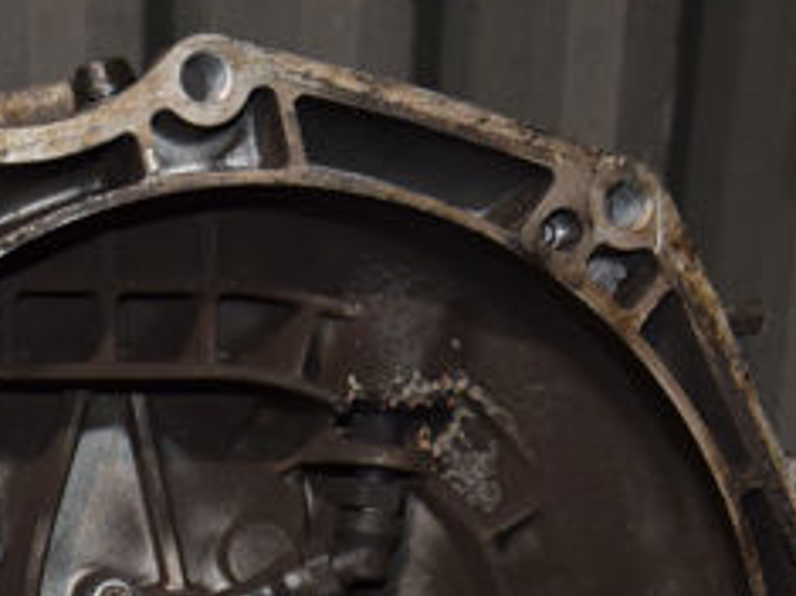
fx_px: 2712
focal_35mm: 118
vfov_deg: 12.3
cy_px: 704
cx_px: 3
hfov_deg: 16.4
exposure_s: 1/60
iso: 800
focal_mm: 30
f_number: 5
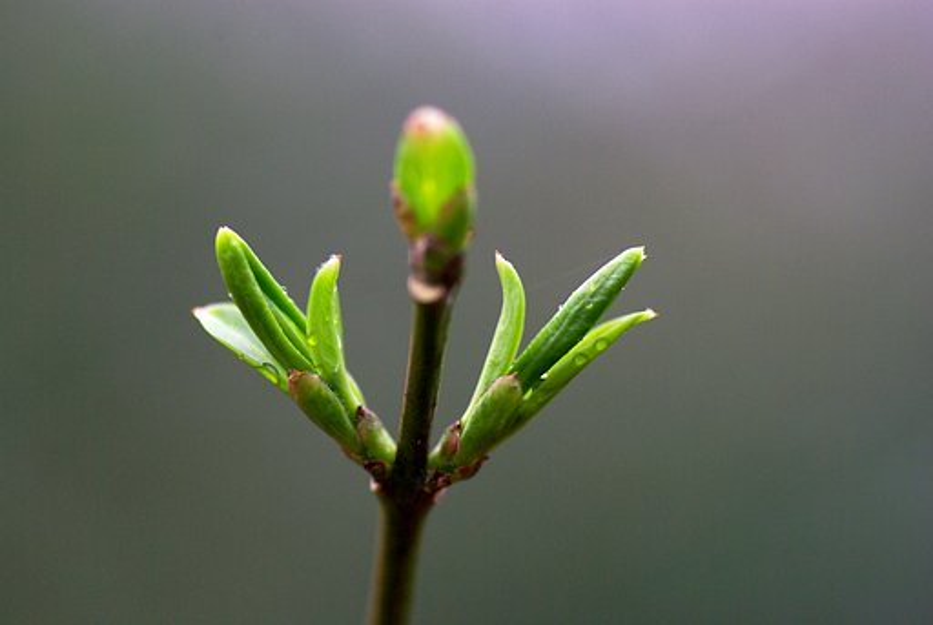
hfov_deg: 15.2
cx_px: 466
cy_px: 312
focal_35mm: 135
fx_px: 3504
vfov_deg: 10.2
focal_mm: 90
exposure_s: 1/180
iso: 200
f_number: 2.8
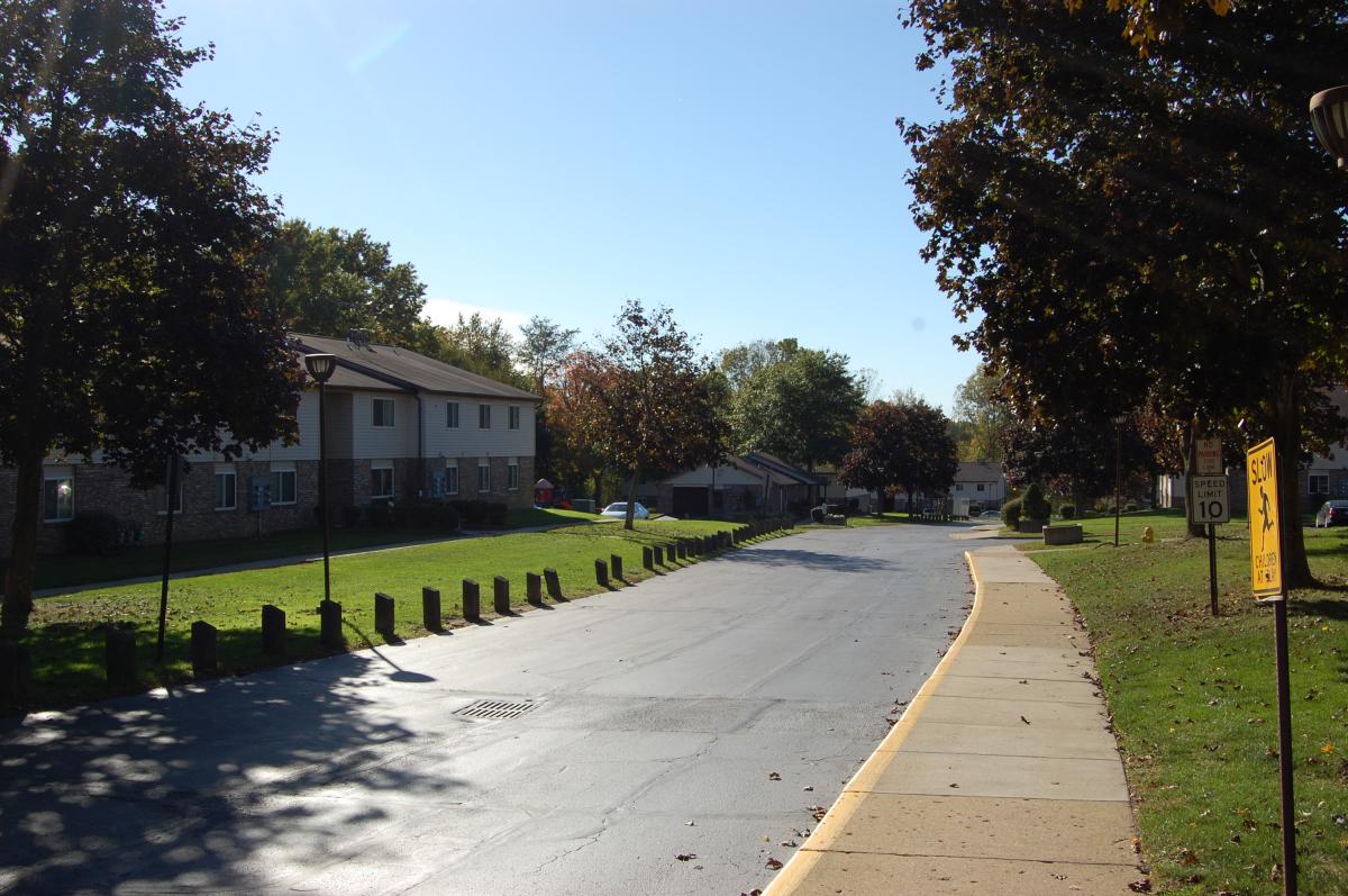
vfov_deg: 36.8
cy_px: 448
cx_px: 674
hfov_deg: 53.2
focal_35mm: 36
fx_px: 1346
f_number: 9
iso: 200
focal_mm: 24
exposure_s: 1/320
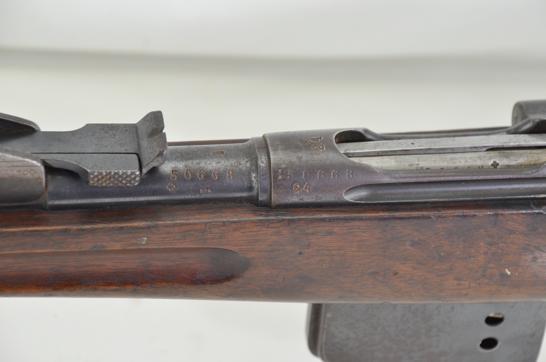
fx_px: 2089
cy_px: 182
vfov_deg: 9.9
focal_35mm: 138
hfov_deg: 14.9
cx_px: 270
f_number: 5.6
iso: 900
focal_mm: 90
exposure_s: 1/125
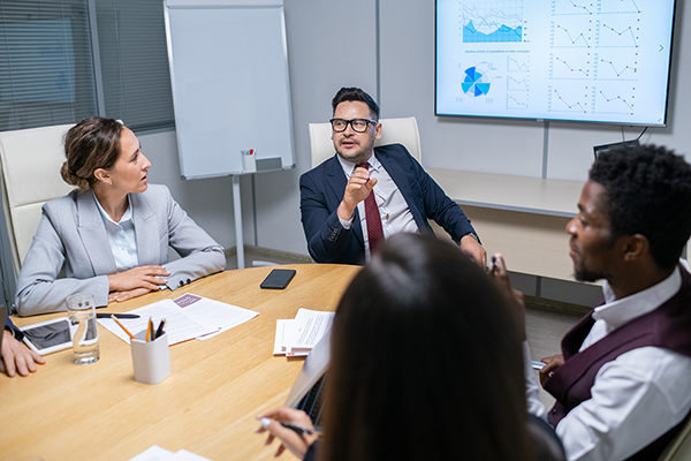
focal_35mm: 35
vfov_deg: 37.9
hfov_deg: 54.4
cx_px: 346
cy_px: 230
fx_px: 672
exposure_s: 1/250
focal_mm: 35
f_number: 2.8
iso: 800
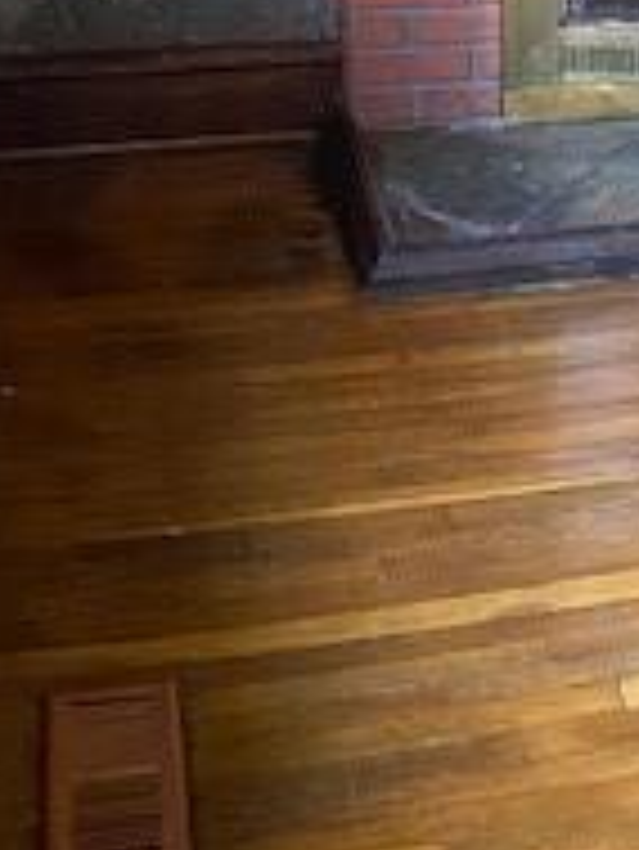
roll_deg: -4.0
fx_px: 2163
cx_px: 954
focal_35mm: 88
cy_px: 148
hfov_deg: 15.5
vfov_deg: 21.9
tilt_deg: -20.7
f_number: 1.8
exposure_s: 1/40
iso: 640
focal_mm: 4.25
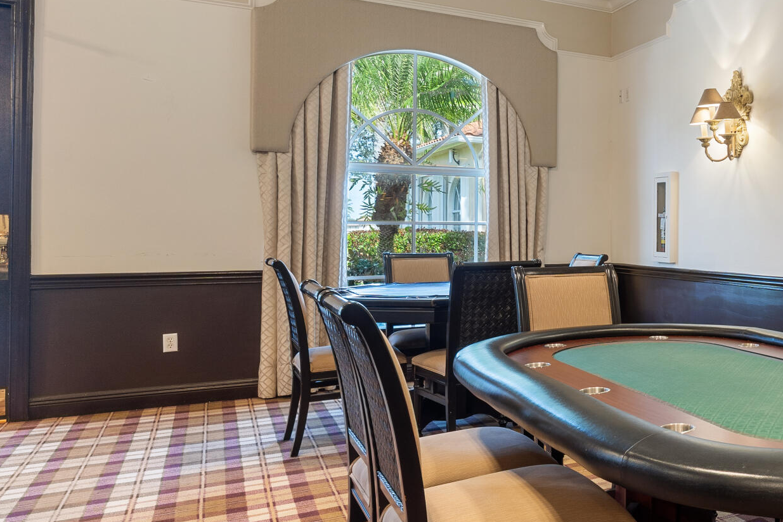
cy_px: 210
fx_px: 740
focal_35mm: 34
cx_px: 808
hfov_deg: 45.6
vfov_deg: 38.7
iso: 250
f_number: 9
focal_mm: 14
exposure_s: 1/1.25
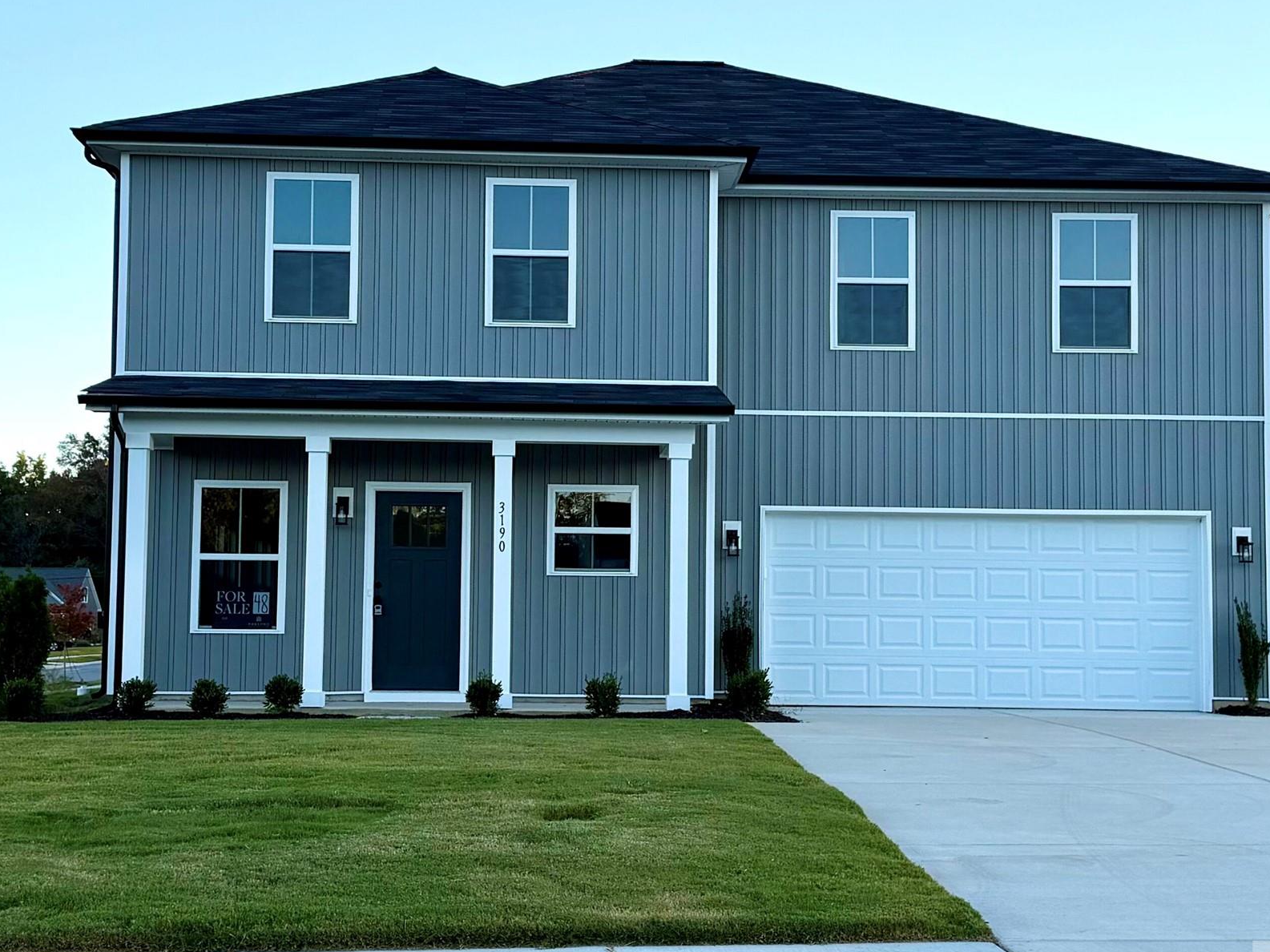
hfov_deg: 58.3
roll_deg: +0.1
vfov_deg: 45.4
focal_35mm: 31
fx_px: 1137
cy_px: 483
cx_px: 688
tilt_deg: +4.4
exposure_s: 1/1060
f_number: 1.78
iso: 80
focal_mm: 6.76
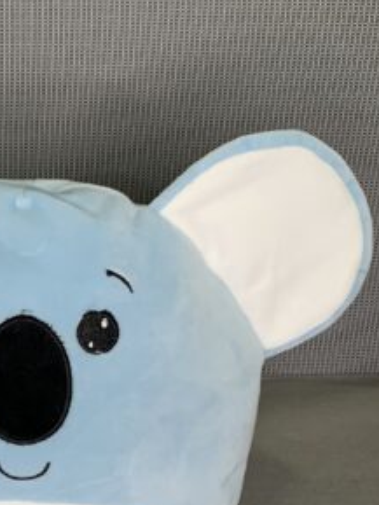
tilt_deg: -31.3
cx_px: -70
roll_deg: +4.1
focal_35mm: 66
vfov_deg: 29.1
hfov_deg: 20.8
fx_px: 963
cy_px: 347
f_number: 1.8
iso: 64
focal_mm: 4.25
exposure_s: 1/100
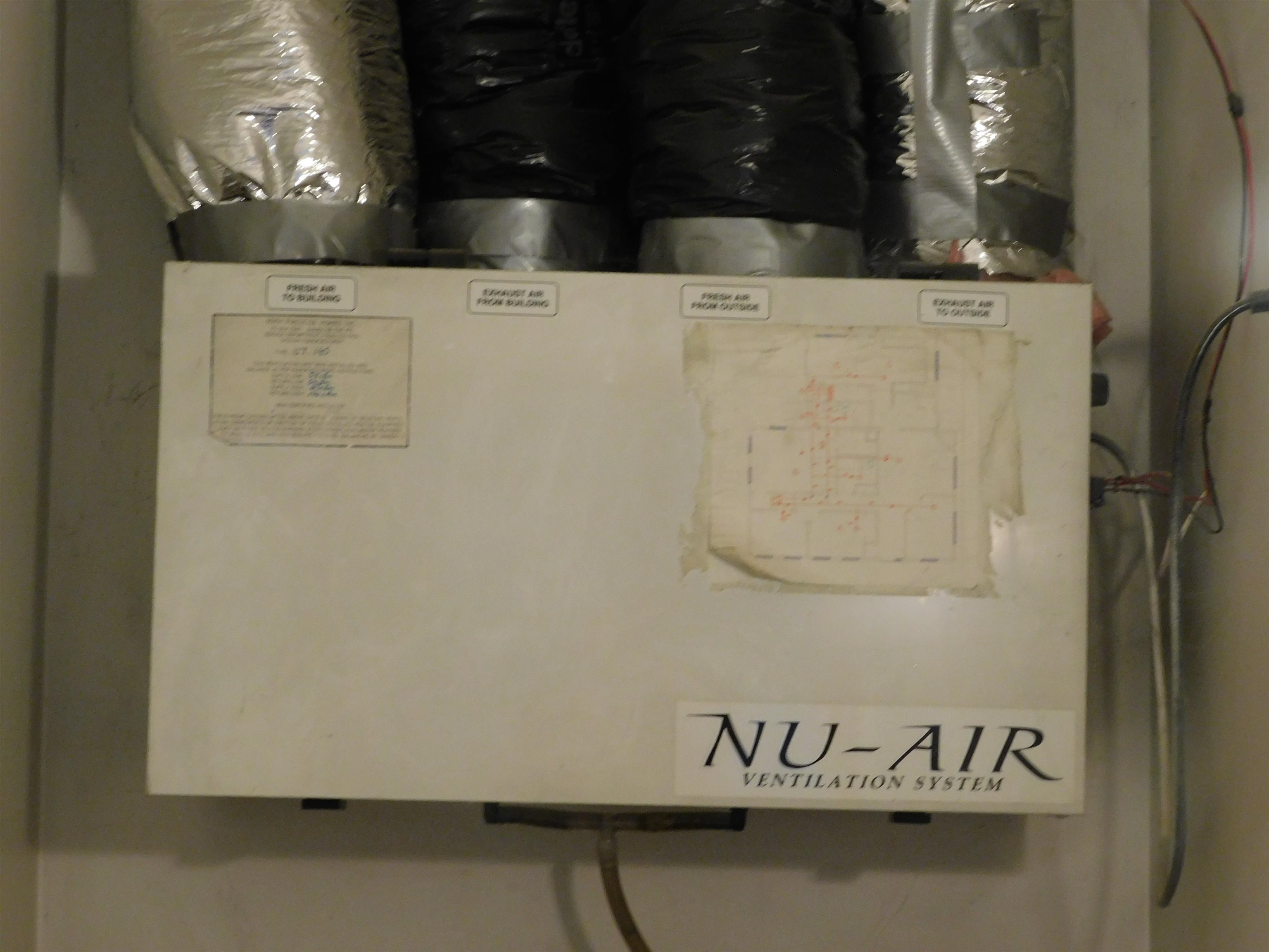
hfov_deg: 24.4
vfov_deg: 18.4
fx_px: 2933
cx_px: 634
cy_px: 476
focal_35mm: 80
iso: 400
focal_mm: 14.2
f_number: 4.4
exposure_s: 1/15
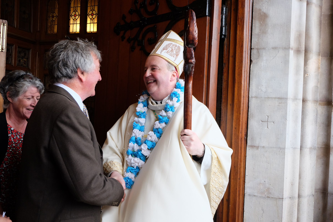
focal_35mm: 35
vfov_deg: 37.9
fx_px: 324
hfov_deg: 54.4
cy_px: 111
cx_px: 166
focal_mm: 23.2
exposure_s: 1/100
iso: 1250
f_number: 5
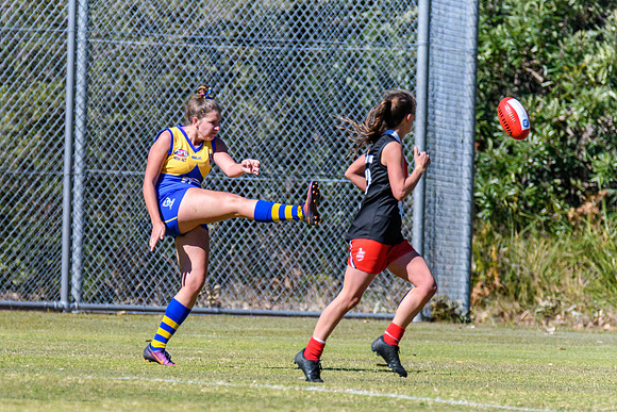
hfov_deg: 1.8
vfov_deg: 1.2
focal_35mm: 1115
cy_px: 255
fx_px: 19112
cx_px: 235
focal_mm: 600
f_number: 8
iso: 800
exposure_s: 1/2500
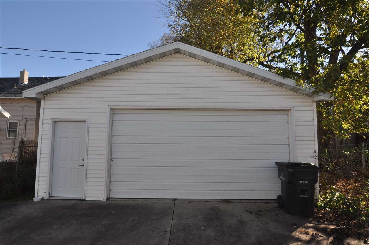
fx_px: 184
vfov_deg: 67.2
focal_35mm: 18
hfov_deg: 90.1
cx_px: 184
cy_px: 122
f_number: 16
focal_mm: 12
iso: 500
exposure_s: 1/250
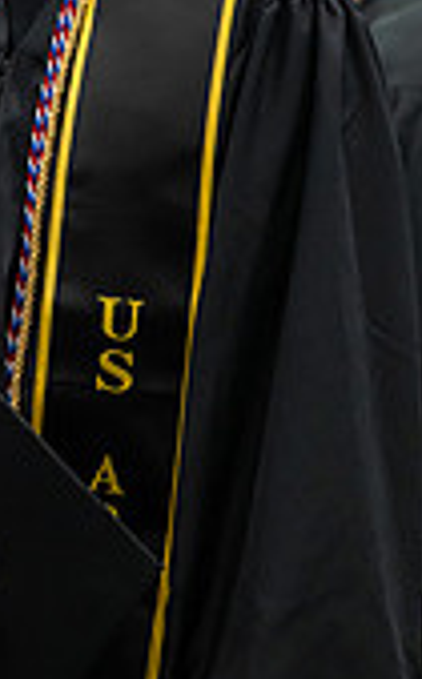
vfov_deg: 8.9
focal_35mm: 234
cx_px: -60
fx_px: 4324
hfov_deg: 5.6
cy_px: -108
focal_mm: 86
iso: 2500
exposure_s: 1/200
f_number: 3.2
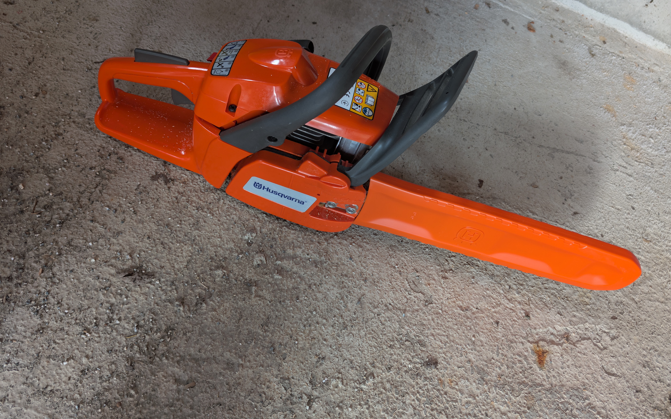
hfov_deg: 70.4
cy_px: 187
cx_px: 339
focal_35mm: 26
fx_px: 475
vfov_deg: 47.5
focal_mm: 6.9
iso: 89
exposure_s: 1/39.2
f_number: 1.68
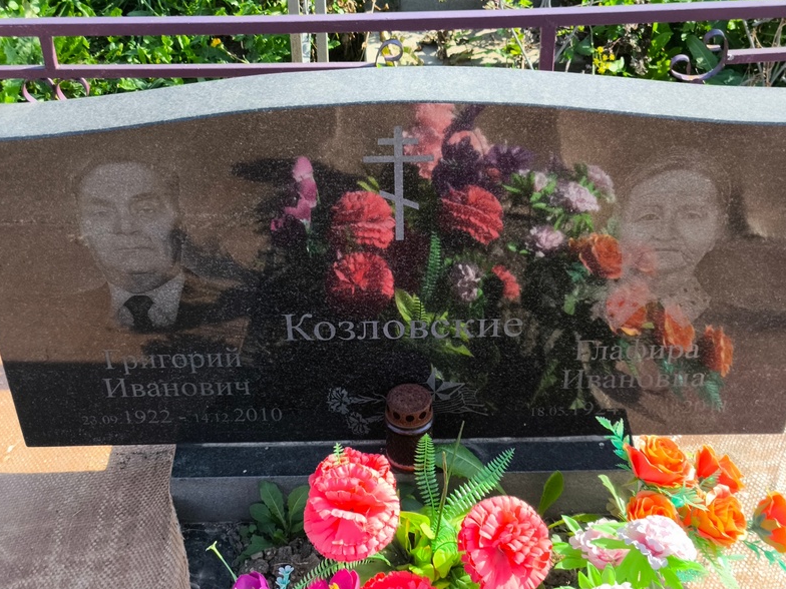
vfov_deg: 28.6
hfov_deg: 37.5
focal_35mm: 51
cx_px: 394
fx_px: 1158
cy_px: 294
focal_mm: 4.71
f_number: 1.7
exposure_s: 1/579
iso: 50
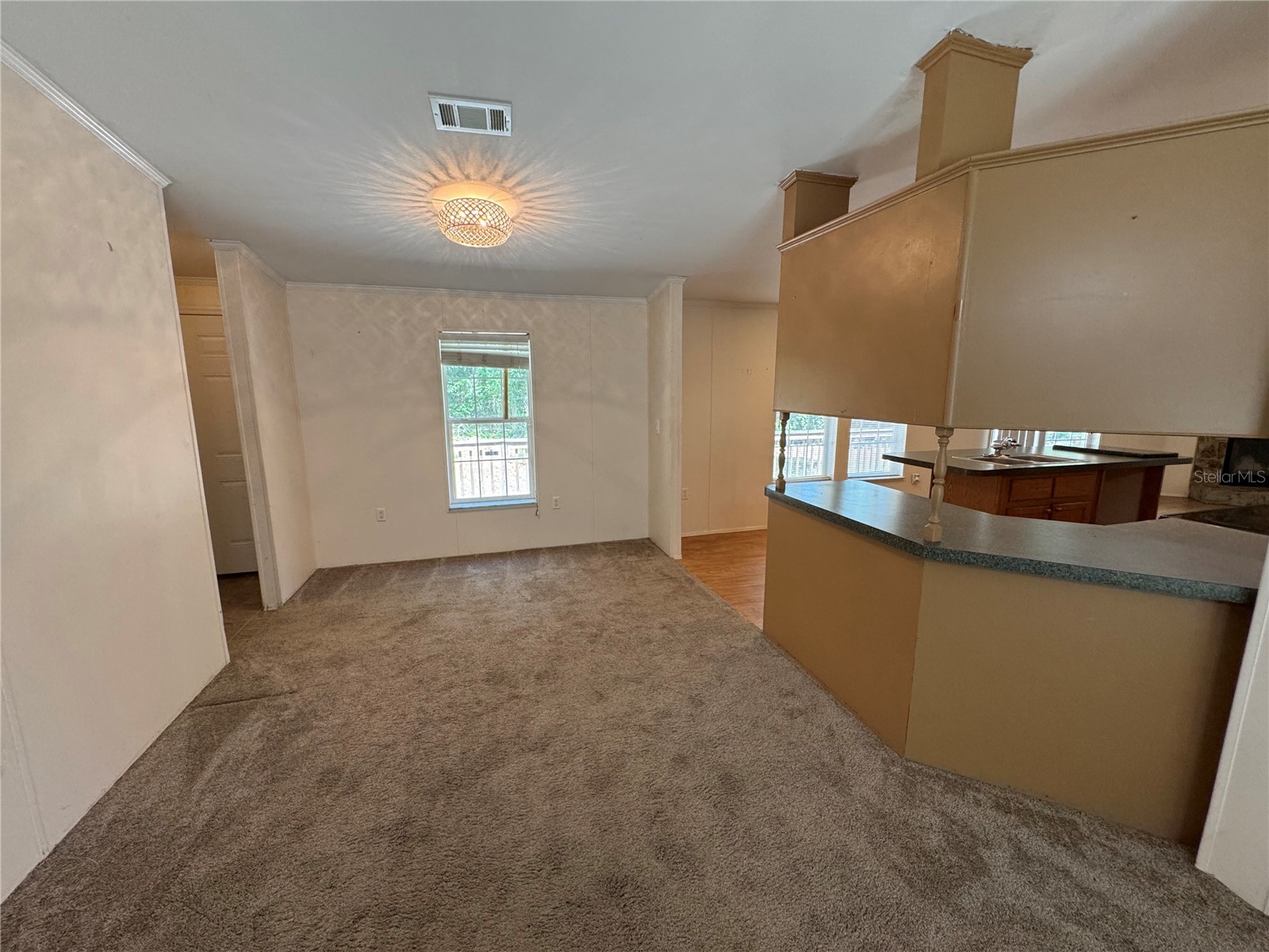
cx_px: 634
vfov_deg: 85.7
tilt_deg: -10.0
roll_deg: -0.7
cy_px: 476
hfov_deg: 102.1
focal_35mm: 14
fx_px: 513
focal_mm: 2.22
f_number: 2.2
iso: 250
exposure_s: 1/120
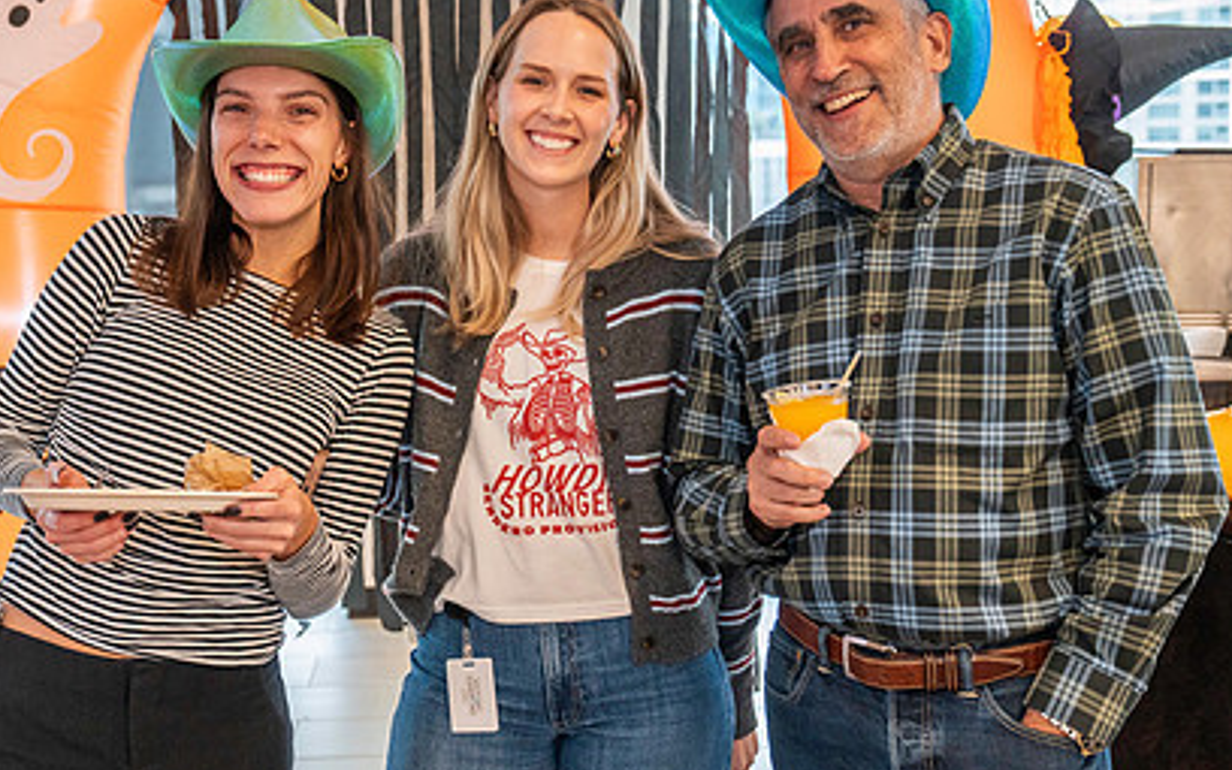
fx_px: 1947
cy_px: 310
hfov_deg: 35.1
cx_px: 534
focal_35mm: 58
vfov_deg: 22.3
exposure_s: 1/160
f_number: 4
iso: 2500
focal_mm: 40
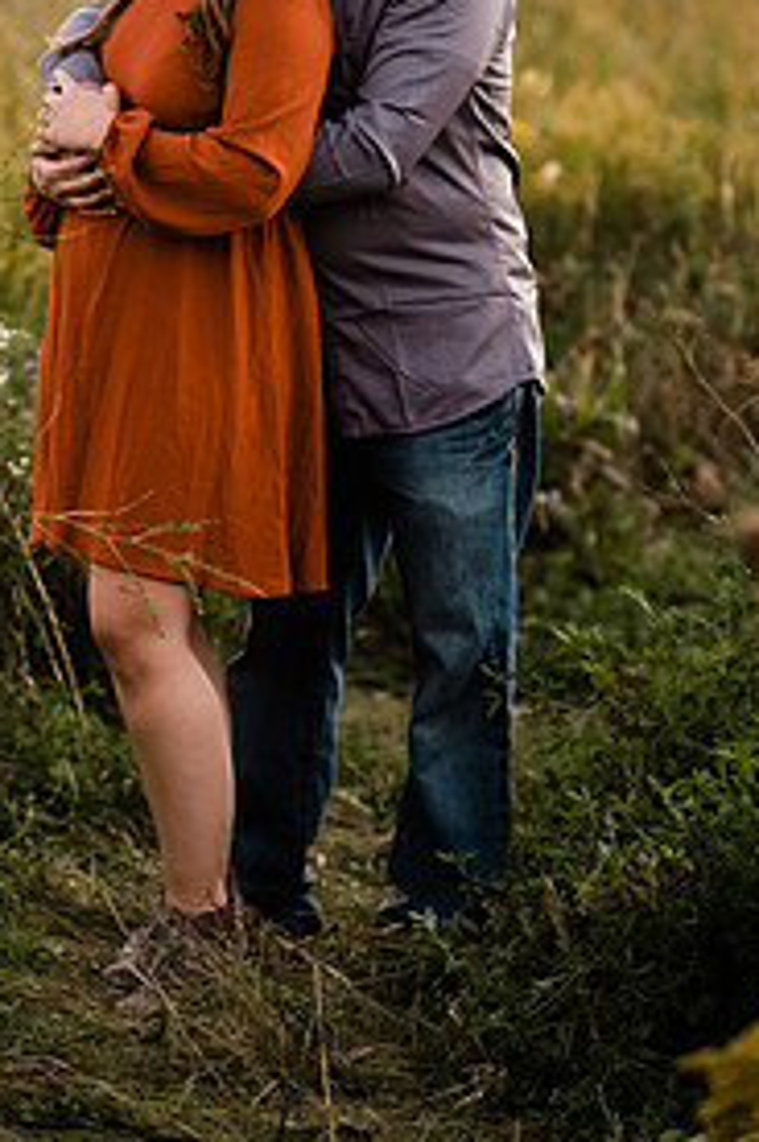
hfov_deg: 9.9
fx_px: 4375
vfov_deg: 14.8
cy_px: 256
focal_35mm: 138
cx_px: 171
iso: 500
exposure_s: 1/200
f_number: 2.5
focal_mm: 85
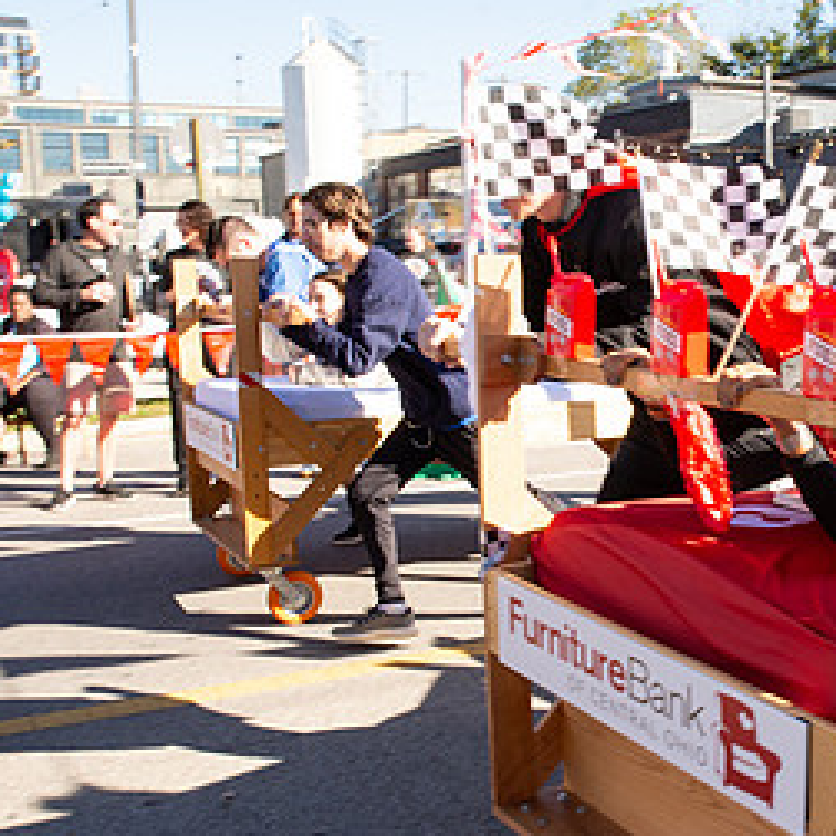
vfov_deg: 35.8
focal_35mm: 47
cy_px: 526
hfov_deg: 34.2
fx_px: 1284
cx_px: 746
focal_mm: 24
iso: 640
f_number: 14
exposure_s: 1/200
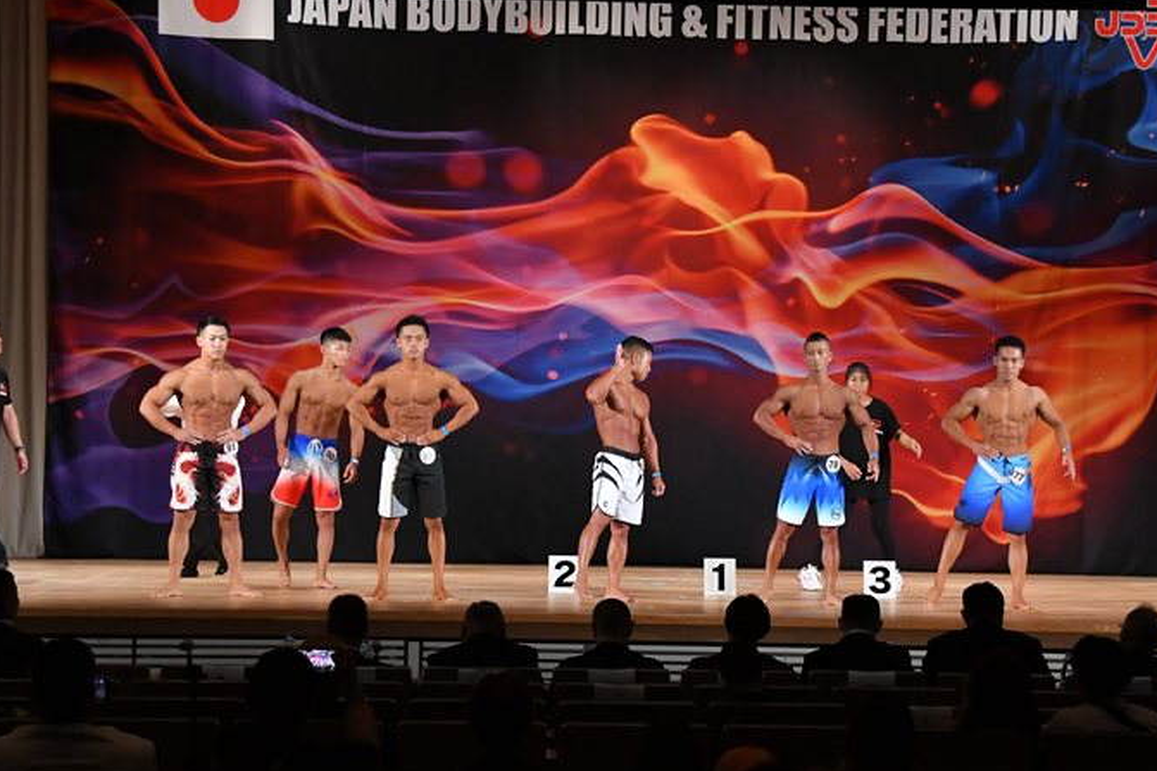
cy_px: 411
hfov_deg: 21.0
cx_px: 630
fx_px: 3117
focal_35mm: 97
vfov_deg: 14.1
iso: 3200
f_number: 5.6
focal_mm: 56
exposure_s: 1/400
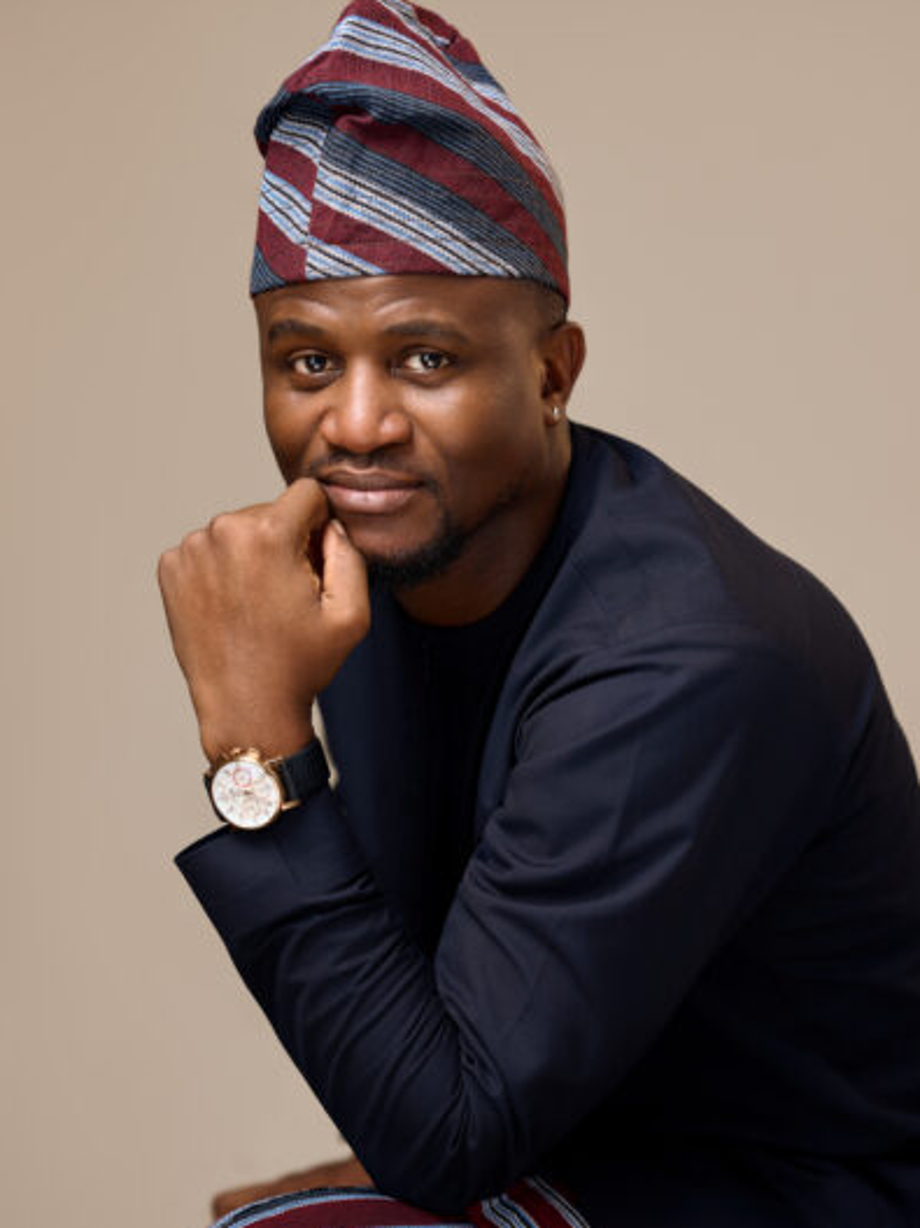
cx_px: 459
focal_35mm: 93
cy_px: 657
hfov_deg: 15.9
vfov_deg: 21.1
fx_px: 3297
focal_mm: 85
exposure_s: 1/200
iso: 125
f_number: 3.2
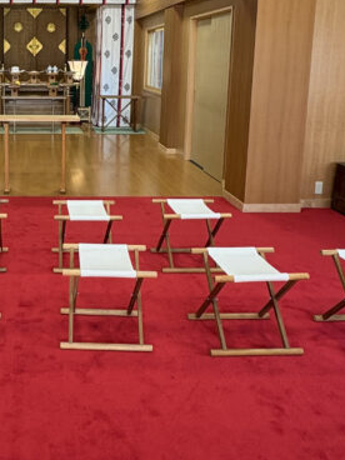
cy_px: 142
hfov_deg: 34.9
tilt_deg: -9.3
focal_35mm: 39
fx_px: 518
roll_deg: -0.2
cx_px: 40
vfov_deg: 46.9
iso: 160
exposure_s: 1/99
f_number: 2.2
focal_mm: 2.22
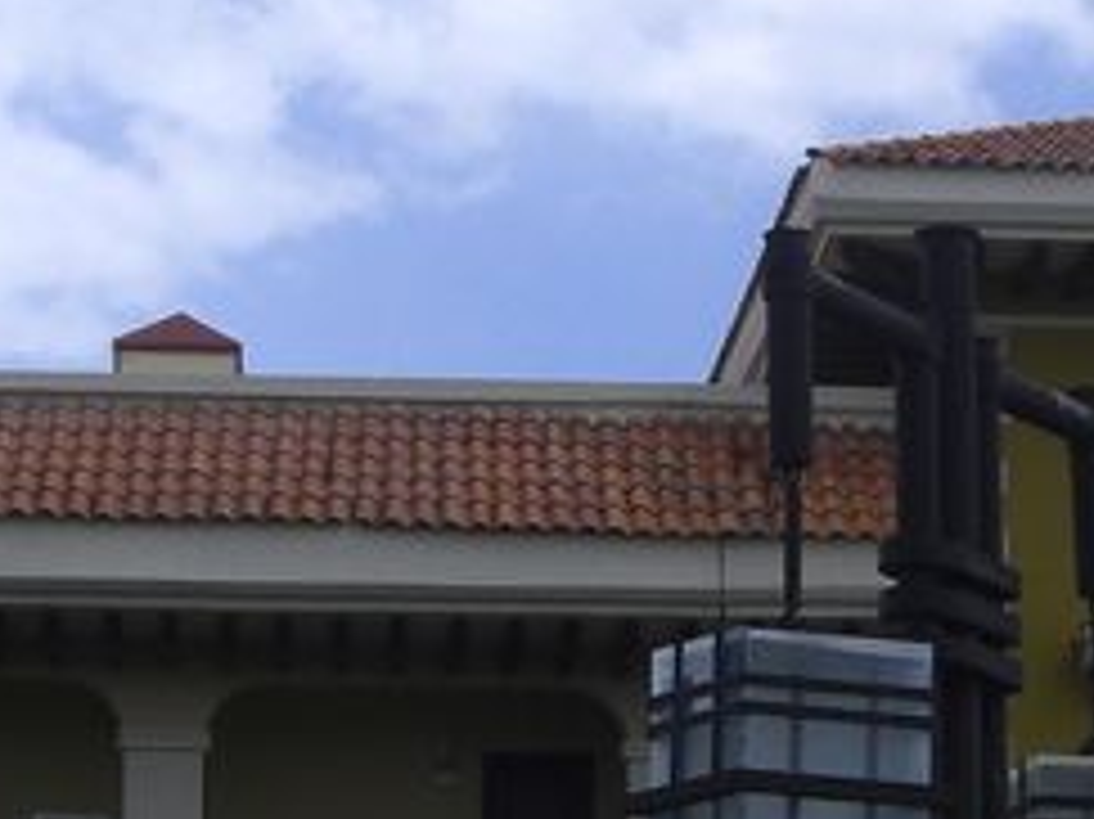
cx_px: 842
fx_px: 5054
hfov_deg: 12.3
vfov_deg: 9.3
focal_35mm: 160
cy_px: 482
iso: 64
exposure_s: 1/200
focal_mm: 6.2
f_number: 8
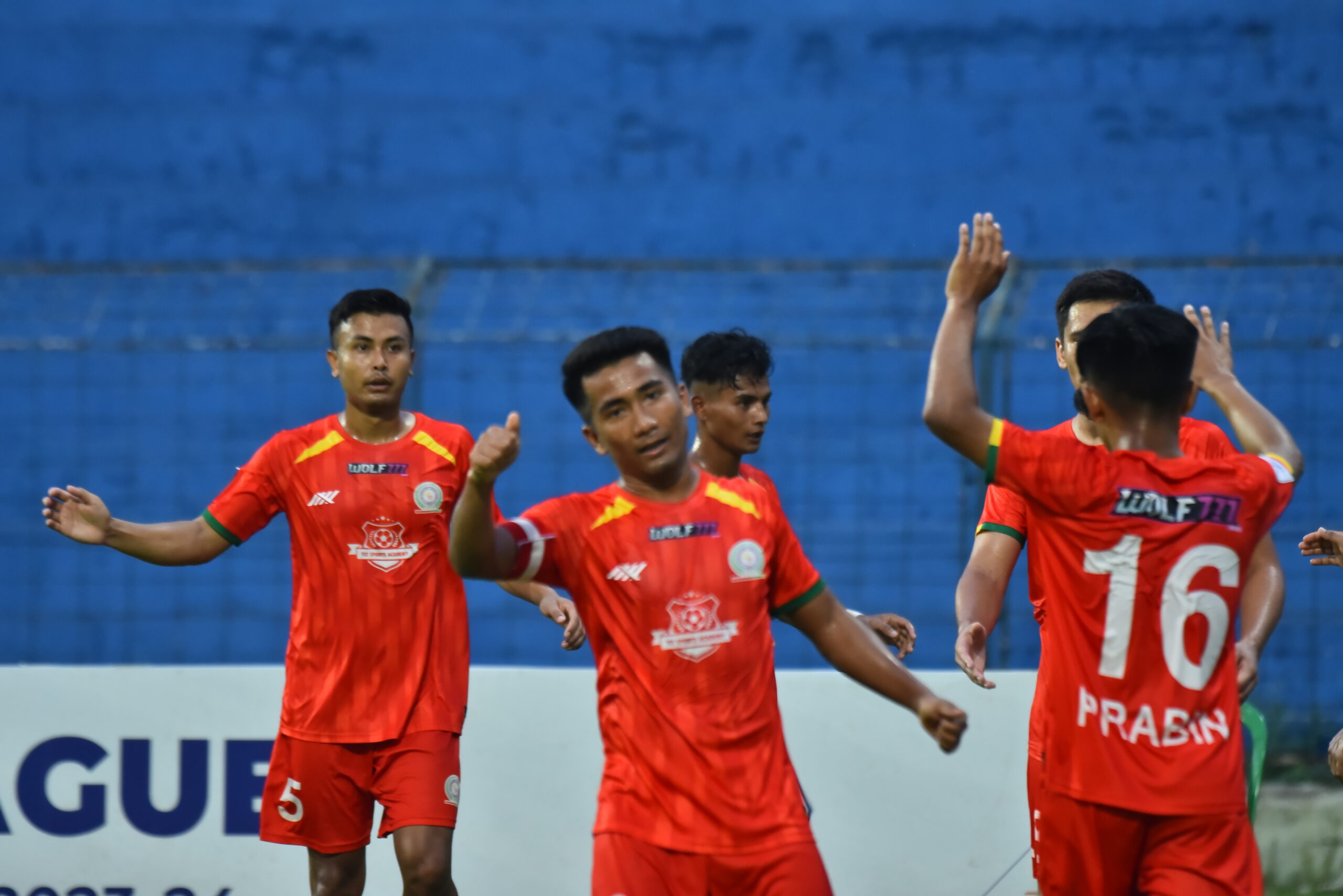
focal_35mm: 340
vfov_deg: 4.0
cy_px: 448
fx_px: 12688
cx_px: 672
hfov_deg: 6.1
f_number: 5.6
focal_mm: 340
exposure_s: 1/640
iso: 2000
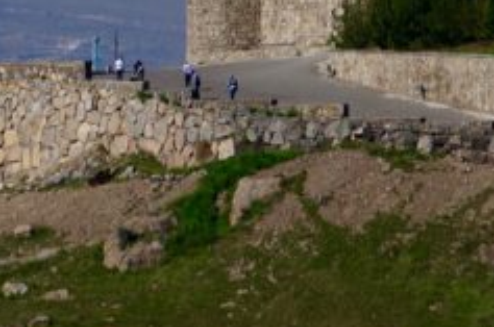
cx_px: 494
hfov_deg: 1.9
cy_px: -367
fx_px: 14642
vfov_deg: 1.3
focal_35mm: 1069
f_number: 10
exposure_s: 1/400
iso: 100
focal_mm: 165
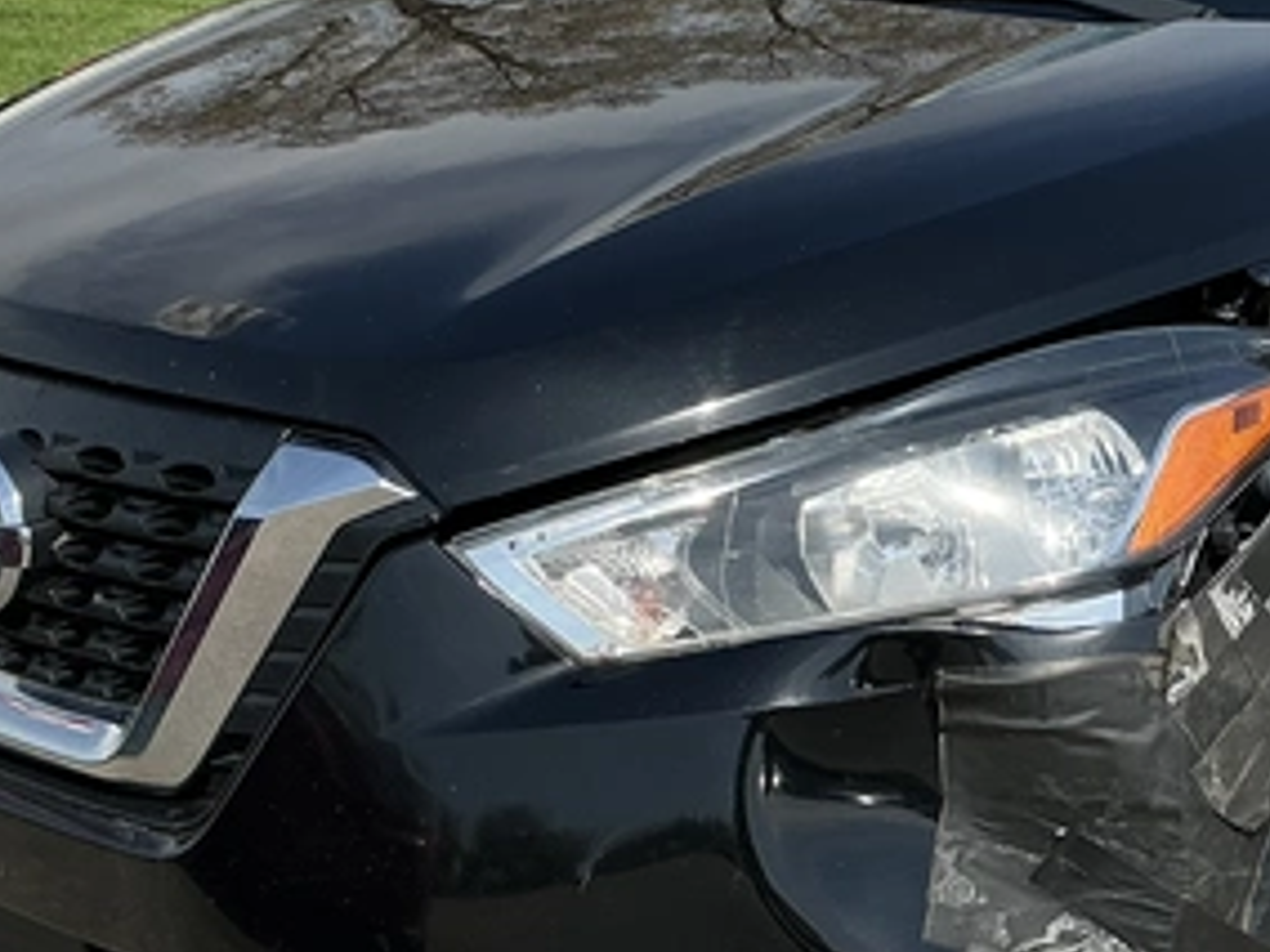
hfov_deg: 25.8
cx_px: 1024
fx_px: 2715
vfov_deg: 19.9
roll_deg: +0.5
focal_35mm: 74
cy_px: 512
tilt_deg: -18.0
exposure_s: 1/1451
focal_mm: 3
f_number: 1.8
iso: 25
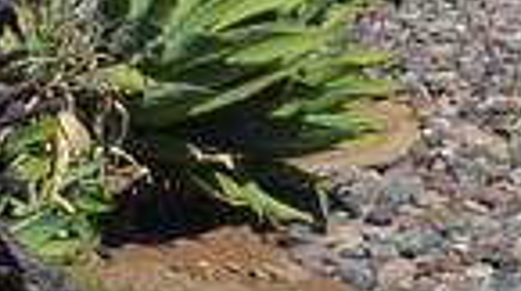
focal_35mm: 200
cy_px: -850
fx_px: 2758
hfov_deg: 8.6
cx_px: 1653
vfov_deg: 5.3
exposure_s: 1/250
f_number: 8
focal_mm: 18
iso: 100
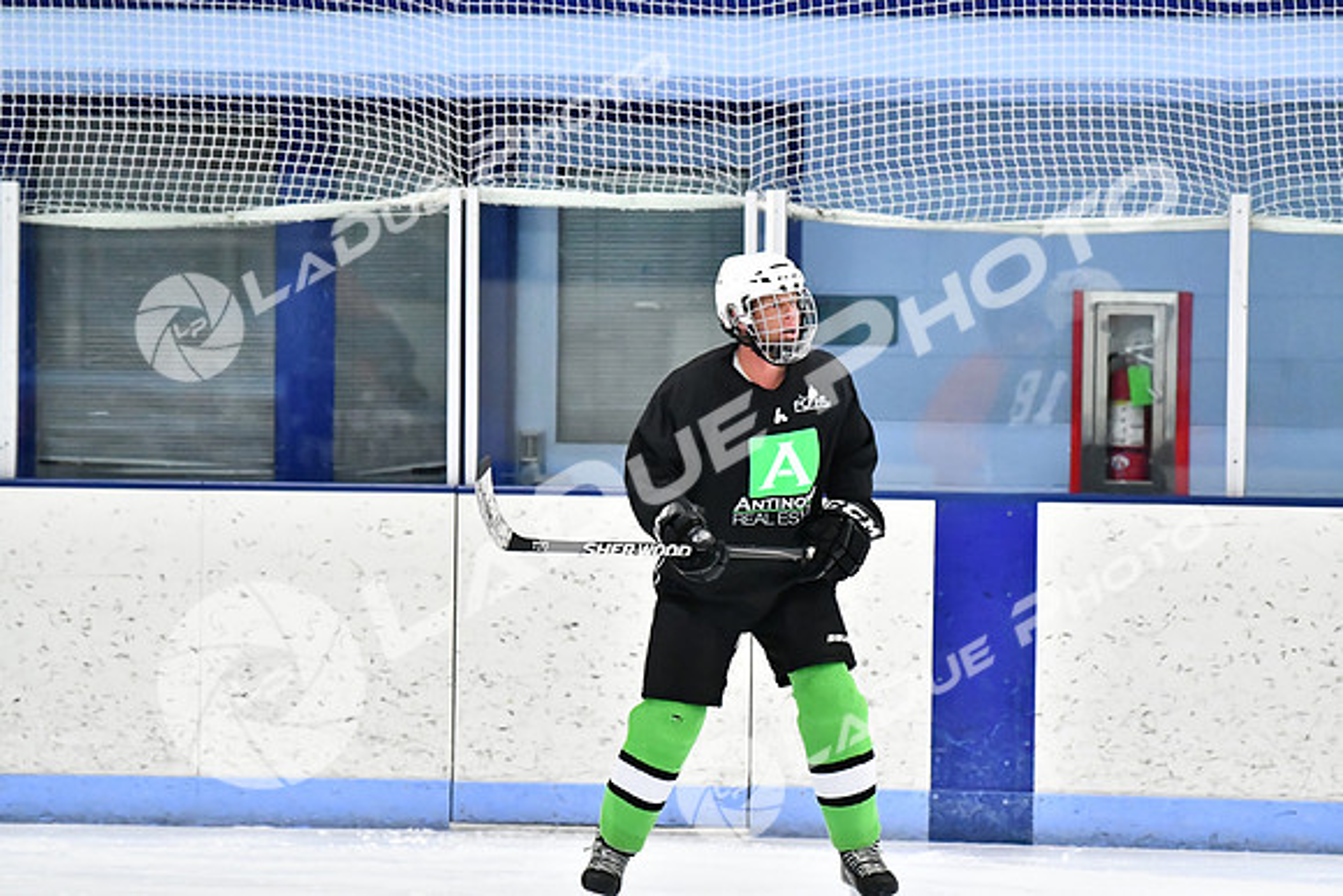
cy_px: 448
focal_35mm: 188
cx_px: 672
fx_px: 6996
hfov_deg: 11.0
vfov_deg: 7.3
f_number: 2.8
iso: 6400
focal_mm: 125
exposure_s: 1/1250
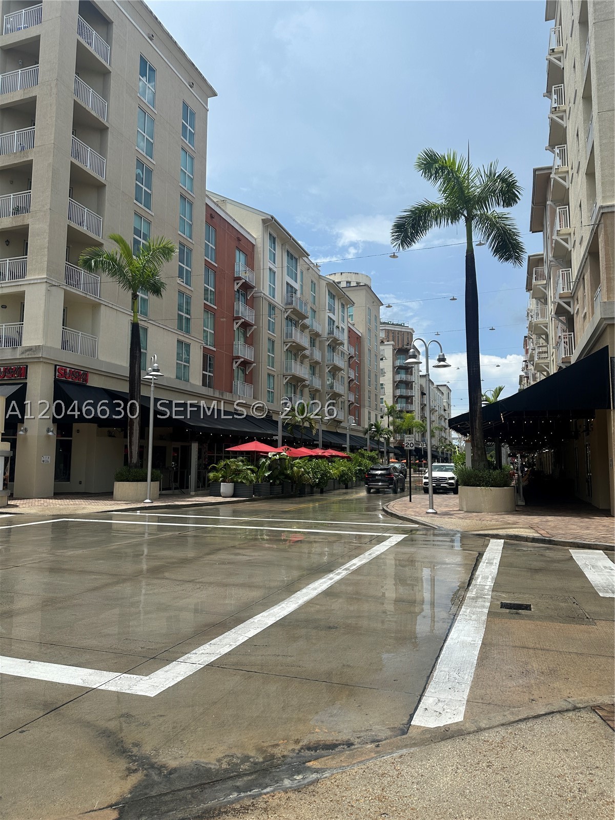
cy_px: 410
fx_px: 569
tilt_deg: +4.9
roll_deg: -1.2
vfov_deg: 71.6
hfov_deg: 56.8
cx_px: 308
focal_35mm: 24
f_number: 1.78
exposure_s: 1/4348
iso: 80
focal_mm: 6.86
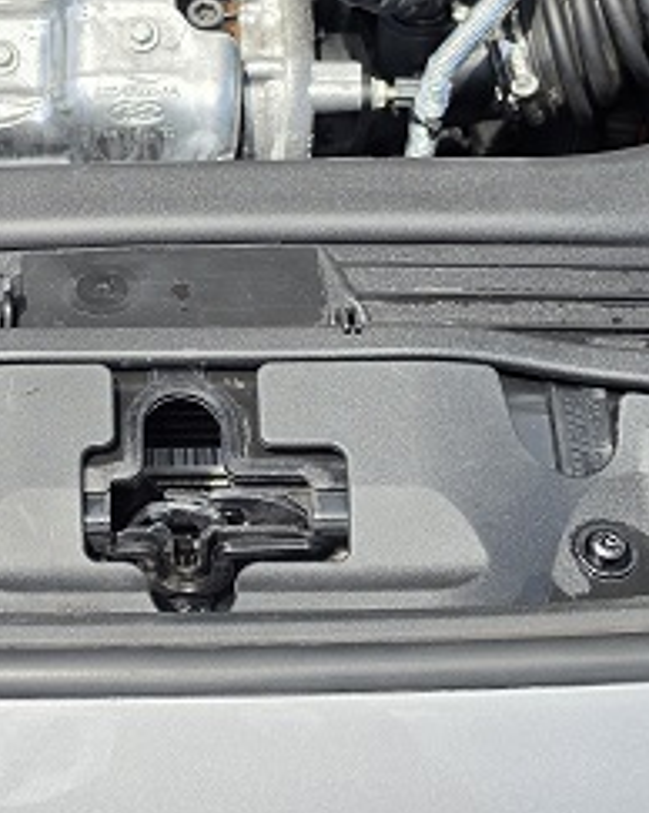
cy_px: 177
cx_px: 100
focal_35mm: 74
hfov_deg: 20.4
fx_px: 1779
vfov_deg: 25.4
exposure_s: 1/3697
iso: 64
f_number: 1.4
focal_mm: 6.5
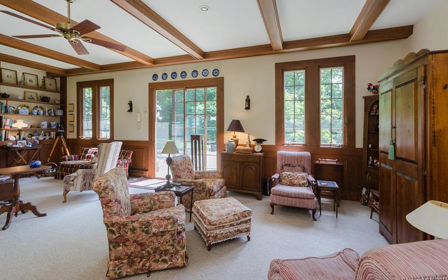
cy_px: 129
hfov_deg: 97.8
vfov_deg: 71.1
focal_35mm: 16
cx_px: 216
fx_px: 195
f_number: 7.1
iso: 250
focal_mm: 10
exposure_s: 1/30
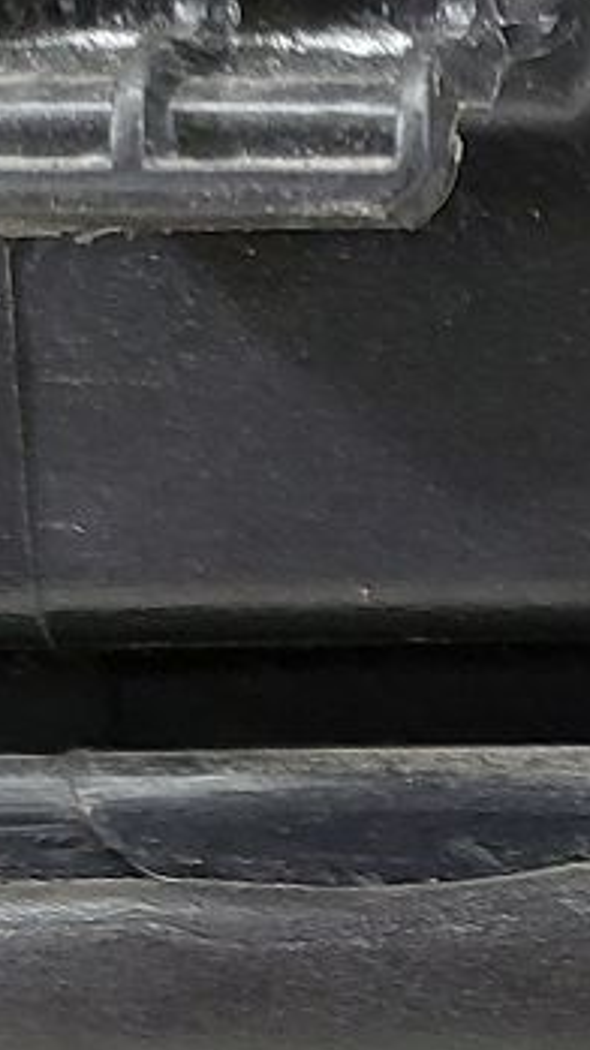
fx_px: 2896
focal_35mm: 104
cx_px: 1579
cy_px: 1155
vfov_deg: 19.7
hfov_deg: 9.7
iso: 125
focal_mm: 5.23
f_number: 1.8
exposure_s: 1/50
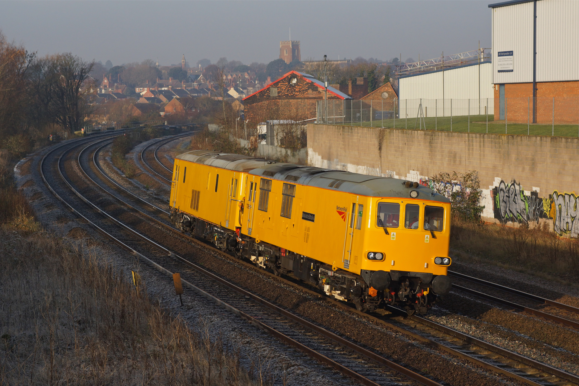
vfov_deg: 13.0
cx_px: 290
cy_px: 193
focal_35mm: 105
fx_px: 1689
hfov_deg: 19.5
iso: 200
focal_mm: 70
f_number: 7.1
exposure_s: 1/1000
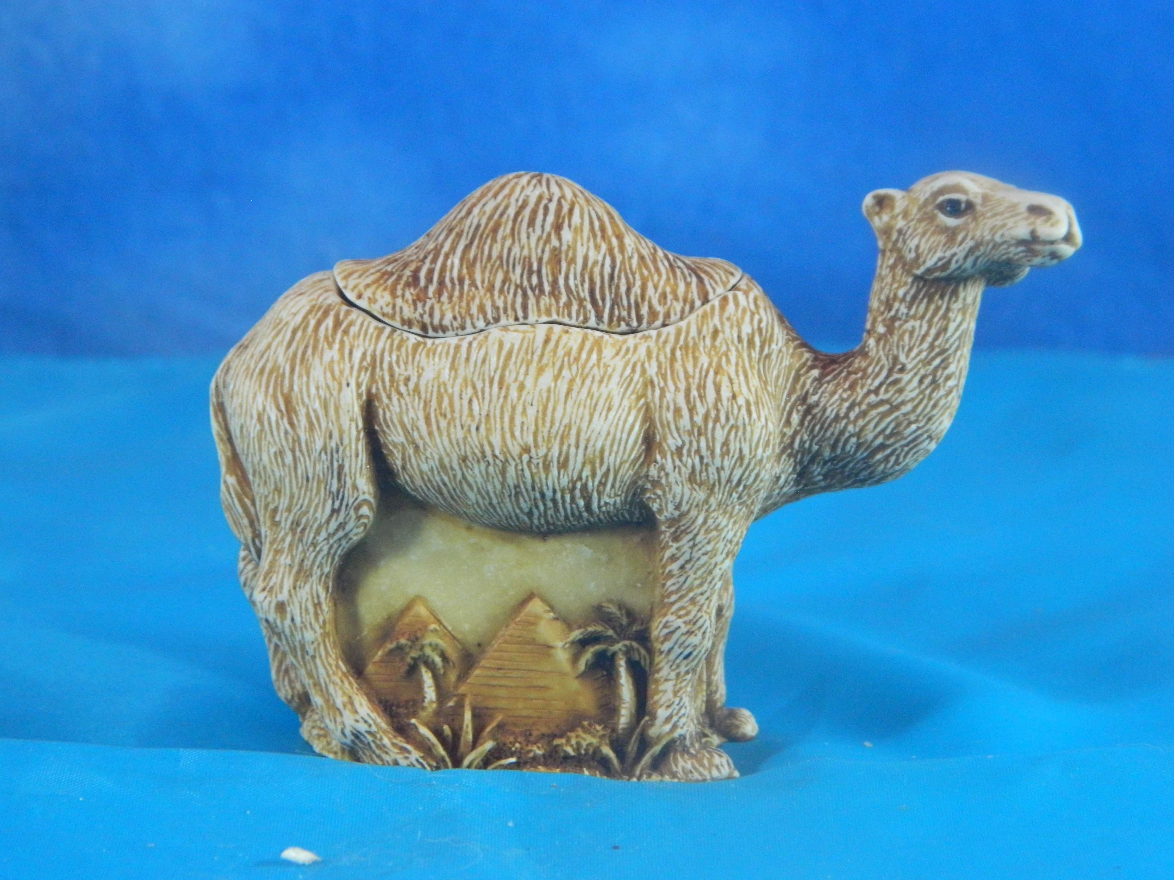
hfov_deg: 19.1
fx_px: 3493
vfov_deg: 14.4
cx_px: 587
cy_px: 440
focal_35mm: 103
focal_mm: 18.6
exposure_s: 1/25
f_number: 4.5
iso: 400
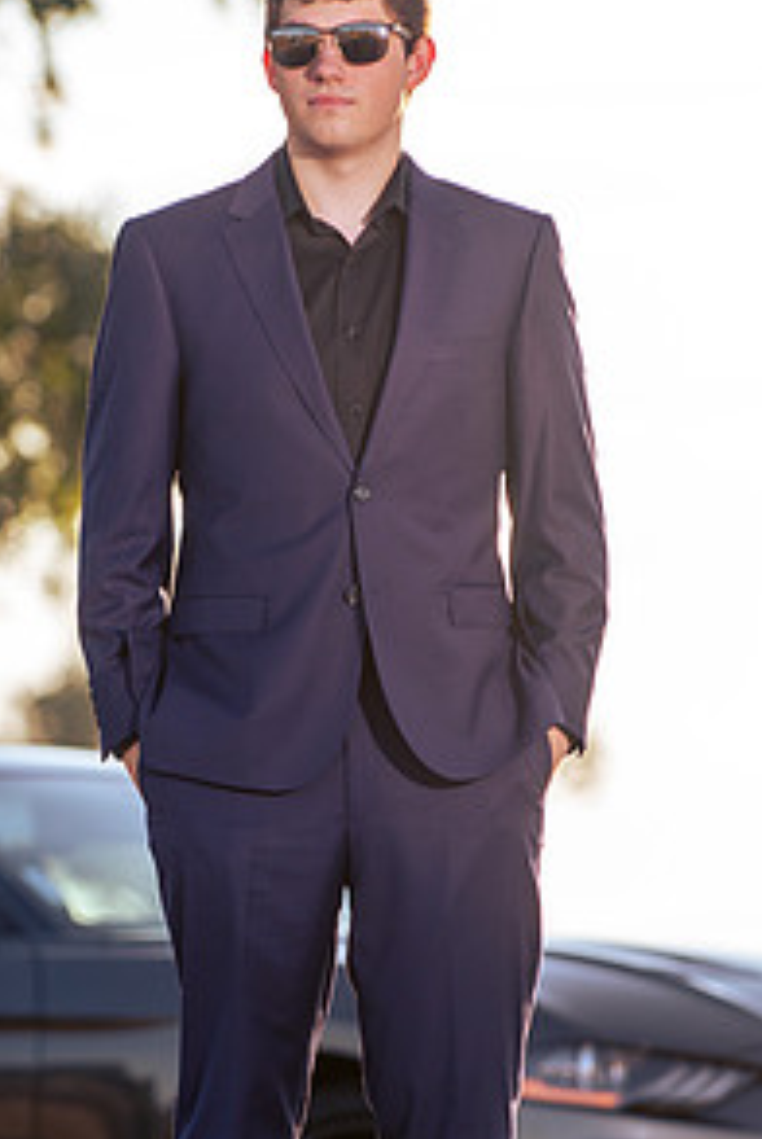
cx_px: 178
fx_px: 13904
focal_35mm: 439
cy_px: 705
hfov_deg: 3.1
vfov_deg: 4.7
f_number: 4
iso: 31
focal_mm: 170
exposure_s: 1/250
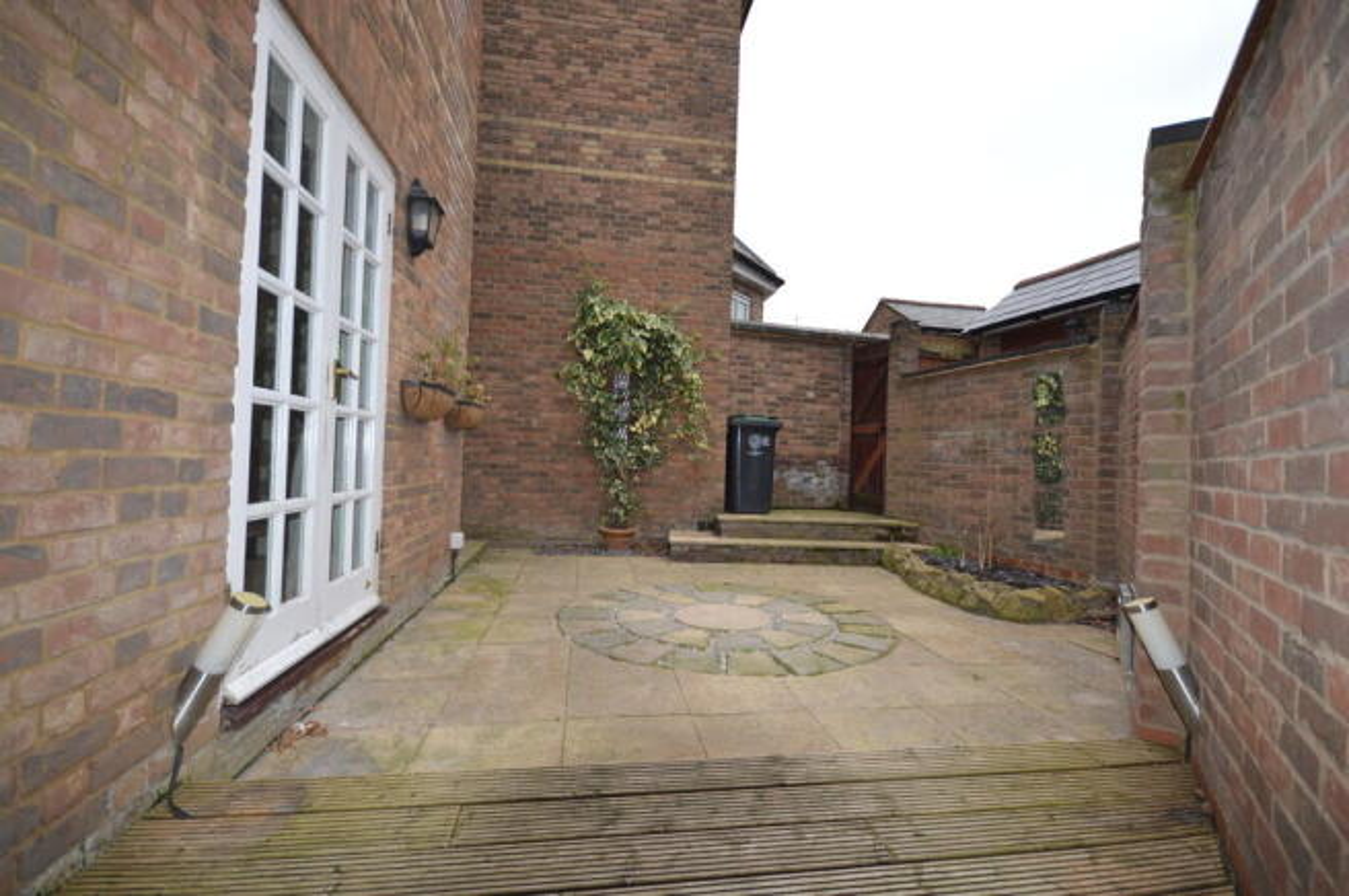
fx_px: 562
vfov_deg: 77.2
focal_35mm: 15
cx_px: 674
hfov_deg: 100.4
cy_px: 448
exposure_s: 1/125
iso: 180
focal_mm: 10
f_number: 4
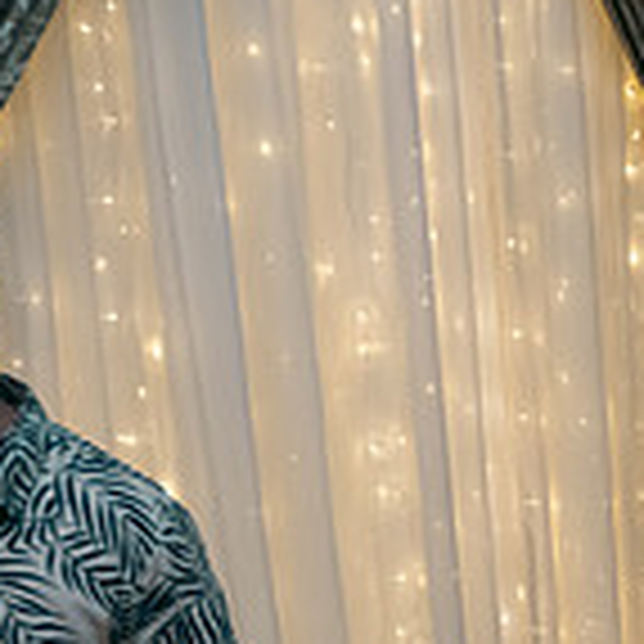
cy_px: 534
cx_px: 1027
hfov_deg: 18.1
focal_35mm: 83
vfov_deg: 20.6
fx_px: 1747
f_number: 3.5
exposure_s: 1/160
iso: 800
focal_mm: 24
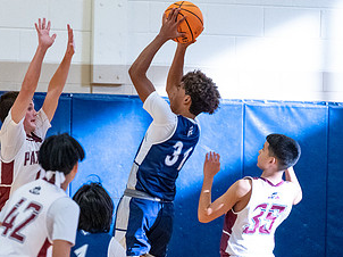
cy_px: 158
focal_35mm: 507
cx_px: 159
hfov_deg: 3.9
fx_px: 5020
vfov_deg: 2.9
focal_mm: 200
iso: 5000
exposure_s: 1/1000
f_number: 2.8
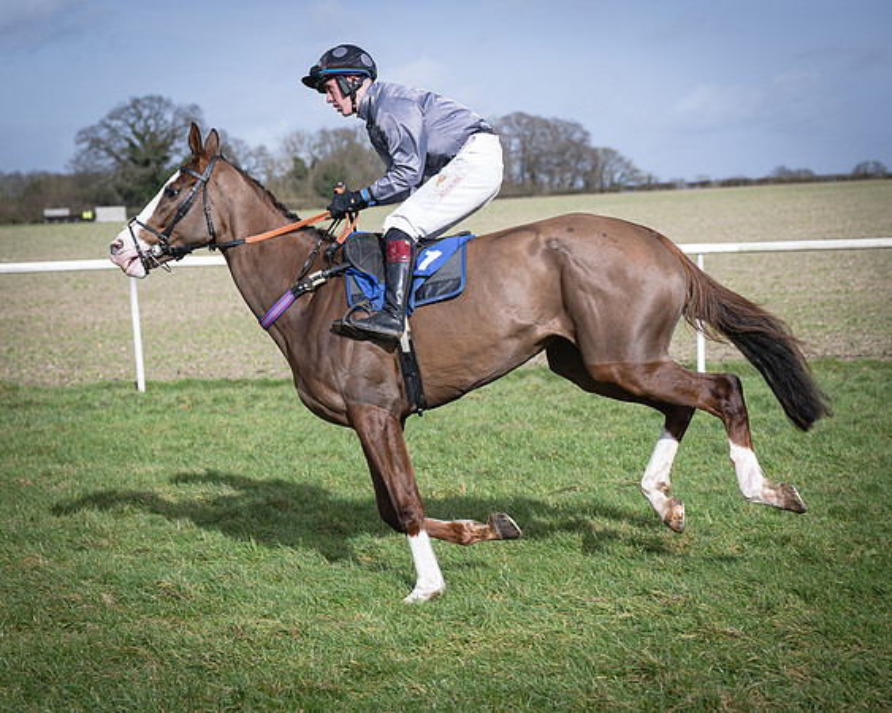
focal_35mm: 91
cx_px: 422
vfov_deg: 16.9
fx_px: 2406
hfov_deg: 21.0
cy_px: 363
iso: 200
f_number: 4
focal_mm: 70
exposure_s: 1/2000
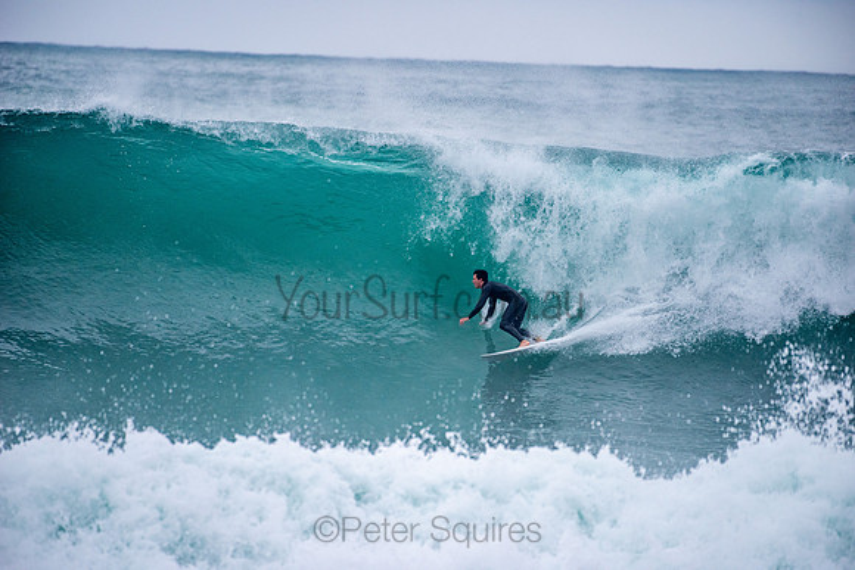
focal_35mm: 500
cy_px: 285
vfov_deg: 2.8
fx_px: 11877
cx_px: 428
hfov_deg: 4.1
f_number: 5.6
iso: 720
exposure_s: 1/1250
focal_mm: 500
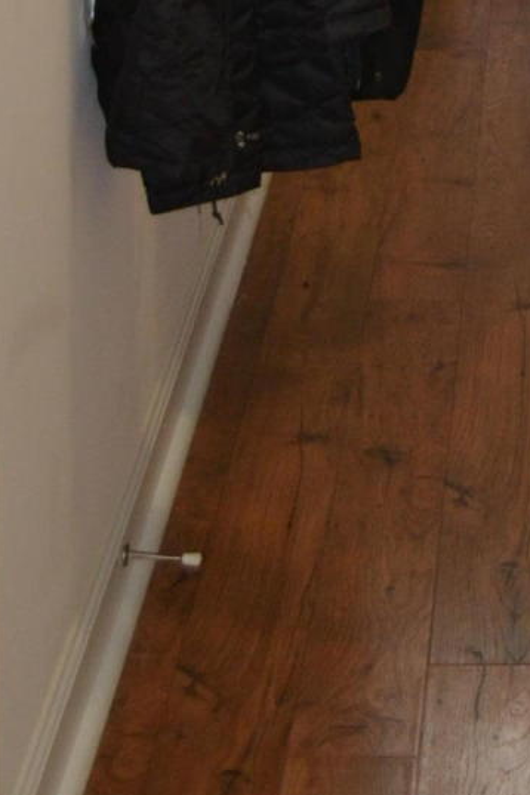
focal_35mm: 134
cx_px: 648
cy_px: -568
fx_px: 2959
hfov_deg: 10.1
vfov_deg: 13.9
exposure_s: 1/60
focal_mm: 24
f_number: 4
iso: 640
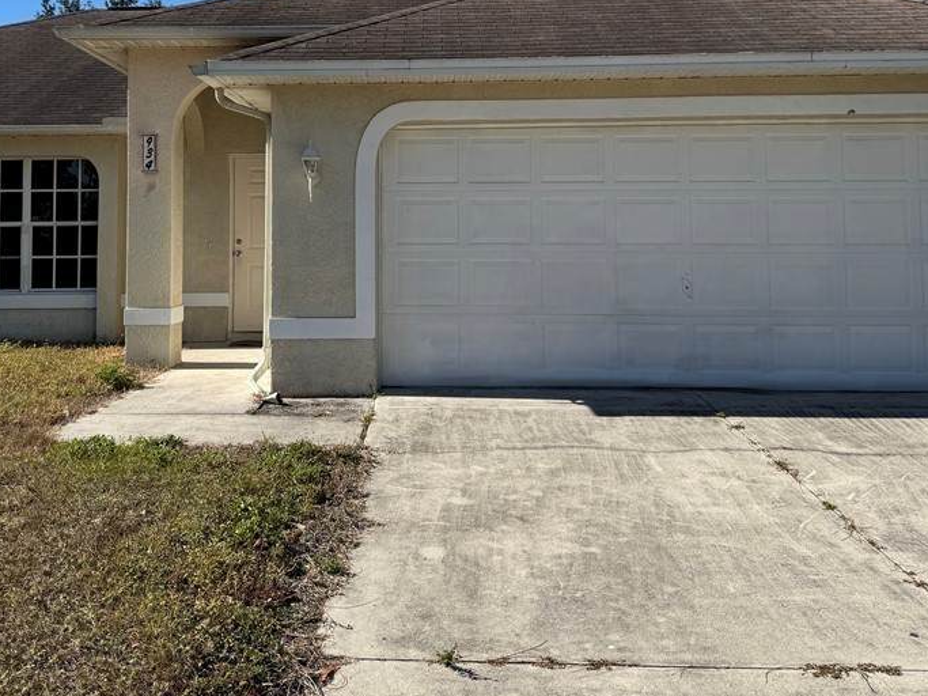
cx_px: 399
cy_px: 184
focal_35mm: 36
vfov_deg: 38.7
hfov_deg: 51.2
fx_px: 965
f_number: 1.78
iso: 80
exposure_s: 1/5348
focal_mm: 6.76
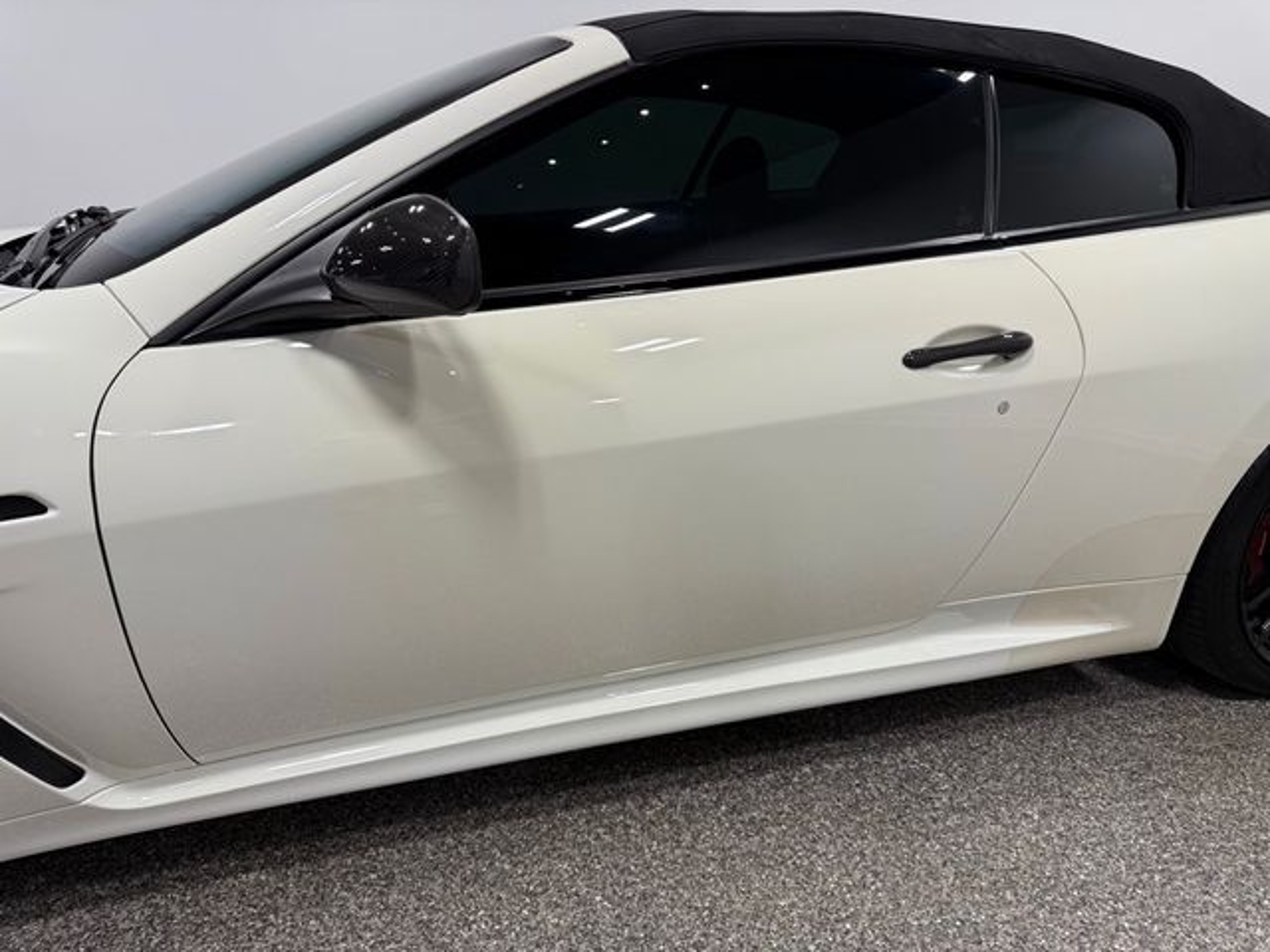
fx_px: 881
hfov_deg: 71.6
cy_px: 476
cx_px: 635
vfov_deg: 56.8
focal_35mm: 24
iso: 80
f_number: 1.78
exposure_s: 1/336
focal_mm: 6.76
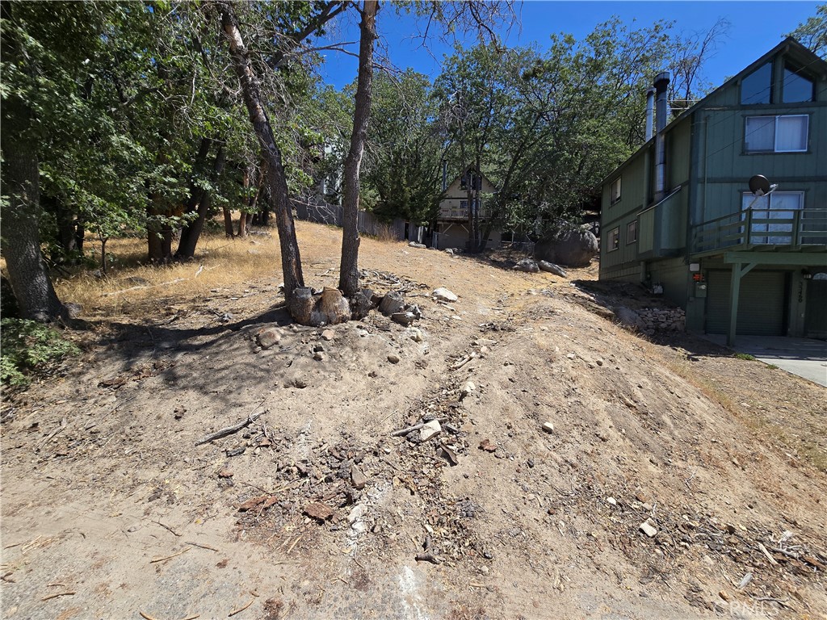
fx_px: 311
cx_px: 414
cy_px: 310
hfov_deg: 106.2
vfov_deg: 89.9
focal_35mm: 13
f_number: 2.2
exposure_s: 1/1899
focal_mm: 2.2
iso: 50
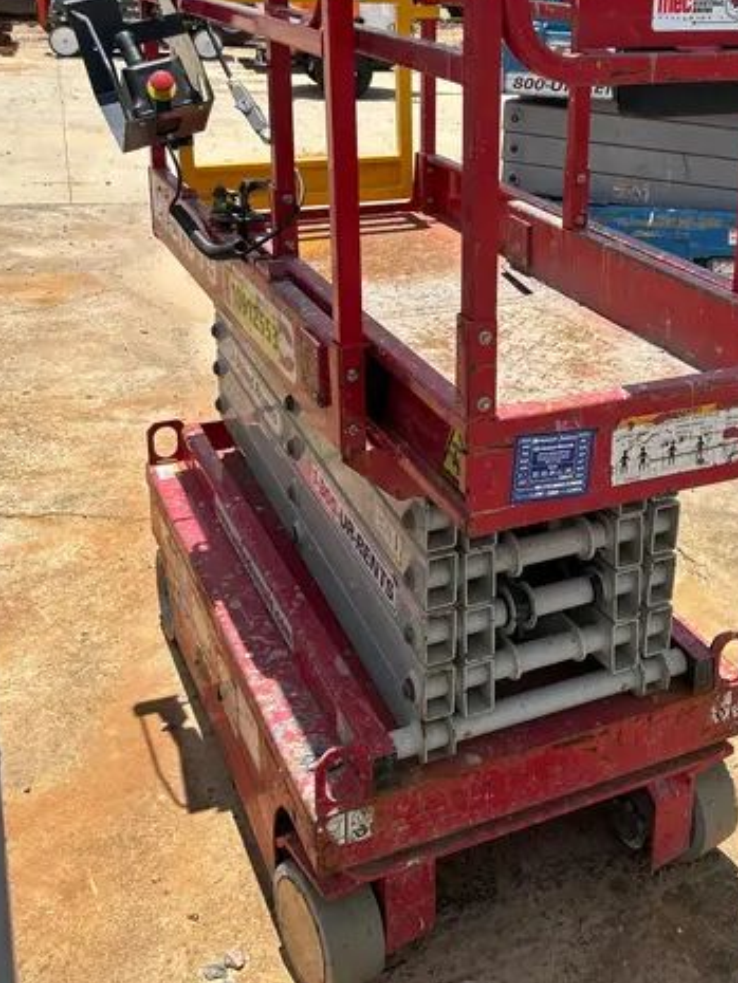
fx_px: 1165
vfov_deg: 44.9
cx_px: 535
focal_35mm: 41
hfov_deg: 34.6
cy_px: 303
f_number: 1.5
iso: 50
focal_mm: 5.7
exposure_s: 1/3460
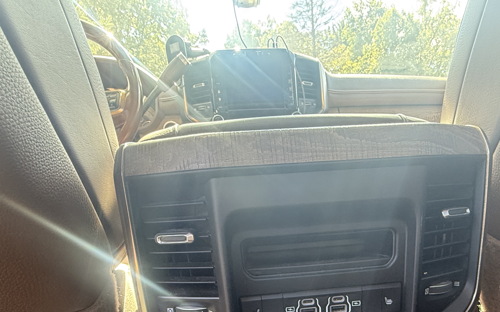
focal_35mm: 27
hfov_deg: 67.9
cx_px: 291
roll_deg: +4.2
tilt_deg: -18.4
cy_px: 321
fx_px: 368
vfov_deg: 39.7
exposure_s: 1/60
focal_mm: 2.22
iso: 320
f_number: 2.2
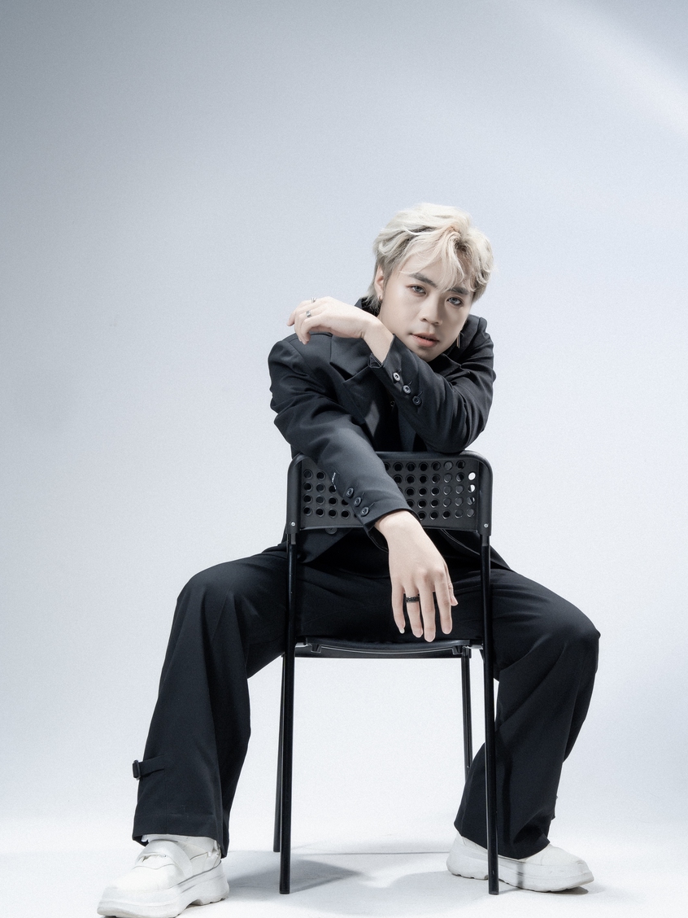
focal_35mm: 55
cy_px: 473
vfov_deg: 34.9
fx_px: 1458
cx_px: 342
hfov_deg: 26.6
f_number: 10
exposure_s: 1/160
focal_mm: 50
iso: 100
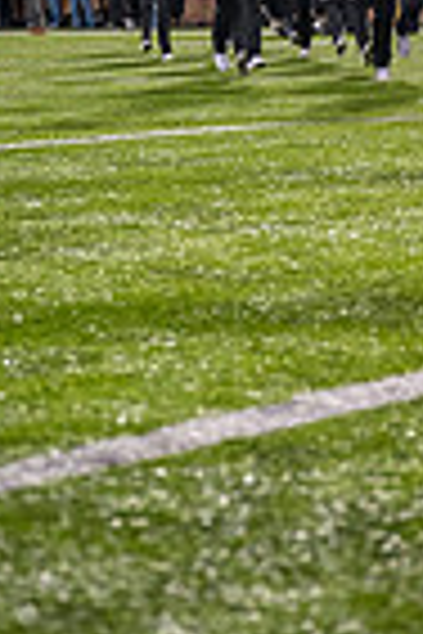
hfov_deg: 11.3
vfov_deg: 15.8
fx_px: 2132
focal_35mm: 121
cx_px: 320
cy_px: -256
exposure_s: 1/500
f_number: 3.2
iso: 1250
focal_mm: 38
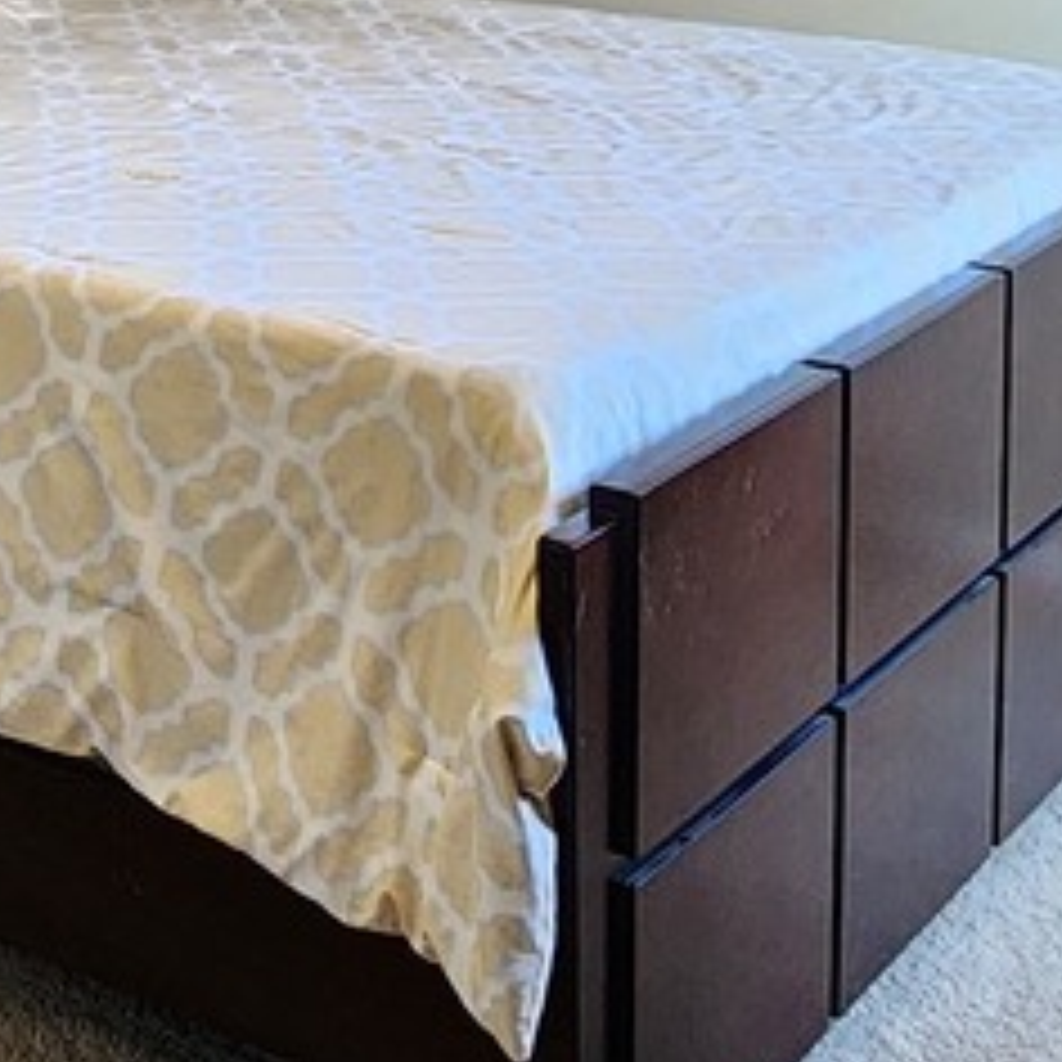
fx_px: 2430
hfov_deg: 24.3
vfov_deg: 22.4
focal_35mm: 70
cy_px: -270
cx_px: 216
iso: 400
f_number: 2.2
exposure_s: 1/60
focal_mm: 2.2
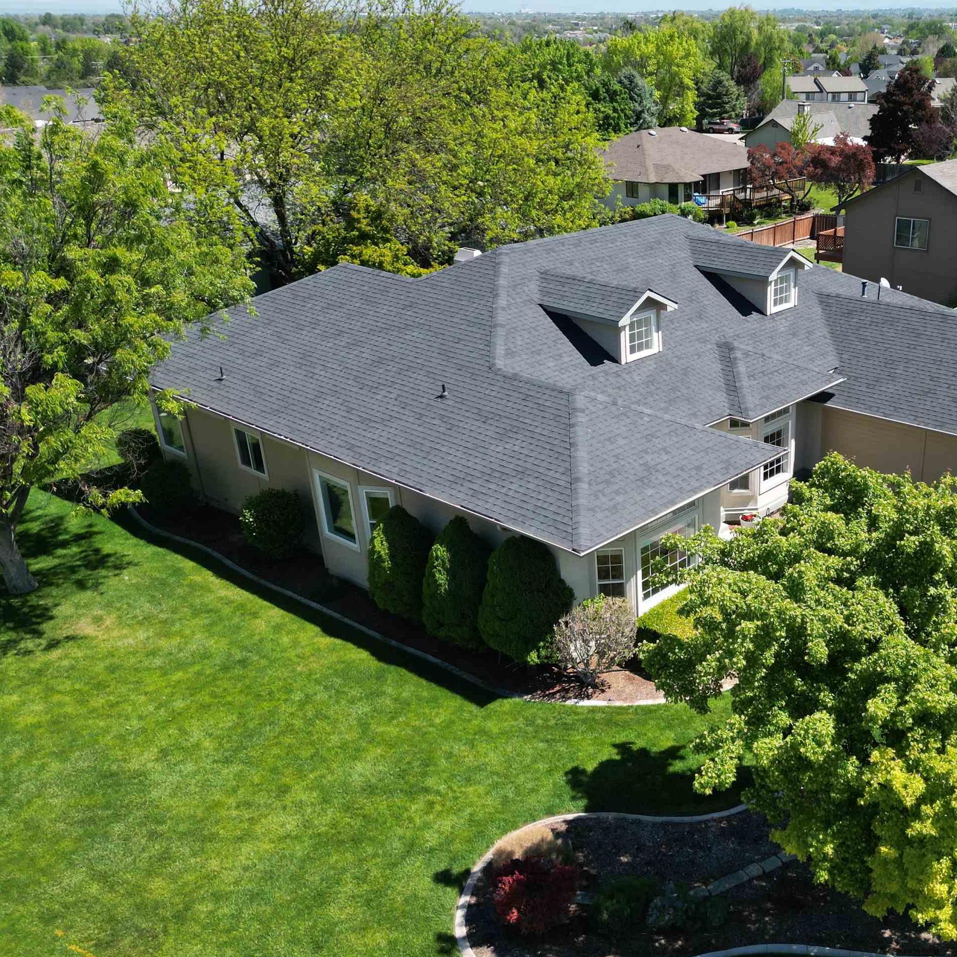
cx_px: 708
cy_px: 523
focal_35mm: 34
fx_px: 1063
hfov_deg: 46.8
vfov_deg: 48.4
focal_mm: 6.72
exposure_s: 1/2500
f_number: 1.7
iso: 150
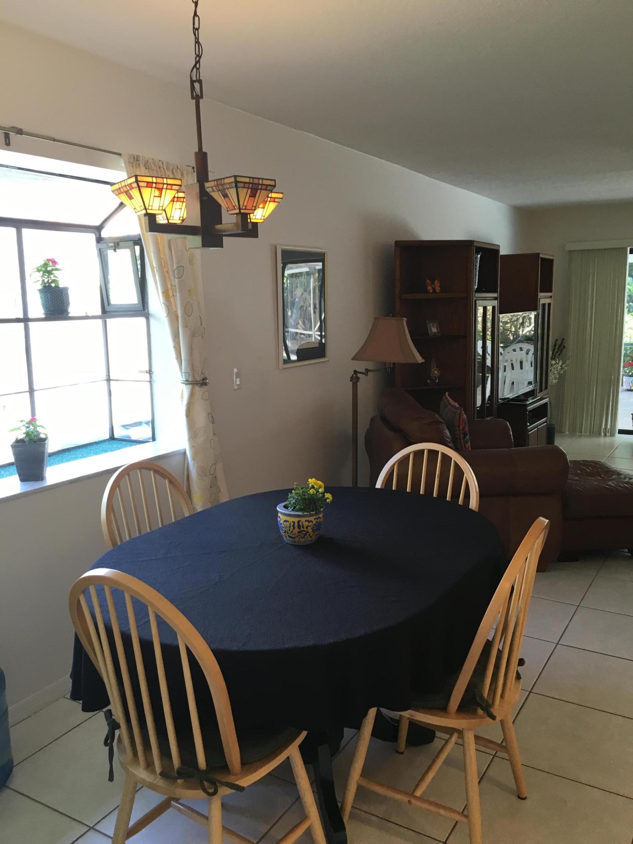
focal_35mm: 29
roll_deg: +1.0
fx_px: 707
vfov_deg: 61.7
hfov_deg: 48.2
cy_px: 422
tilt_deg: -9.6
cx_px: 316
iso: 32
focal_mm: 4.15
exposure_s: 1/30
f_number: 2.2
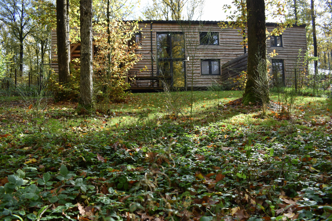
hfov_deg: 67.4
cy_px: 110
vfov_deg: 47.9
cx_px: 166
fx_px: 249
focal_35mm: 27
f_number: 5.6
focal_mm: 18
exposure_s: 1/250
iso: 220
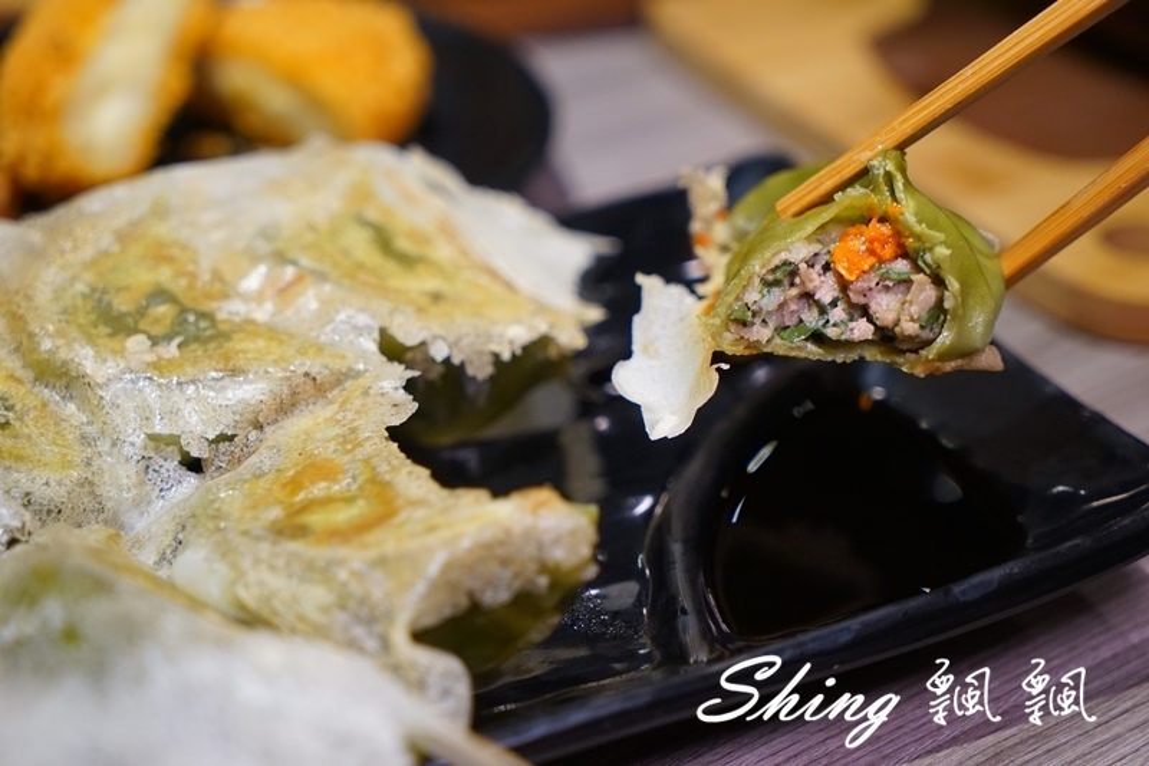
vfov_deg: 19.4
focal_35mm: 70
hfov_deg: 28.8
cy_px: 383
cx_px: 574
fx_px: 2234
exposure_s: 1/80
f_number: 5
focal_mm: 70
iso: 2000
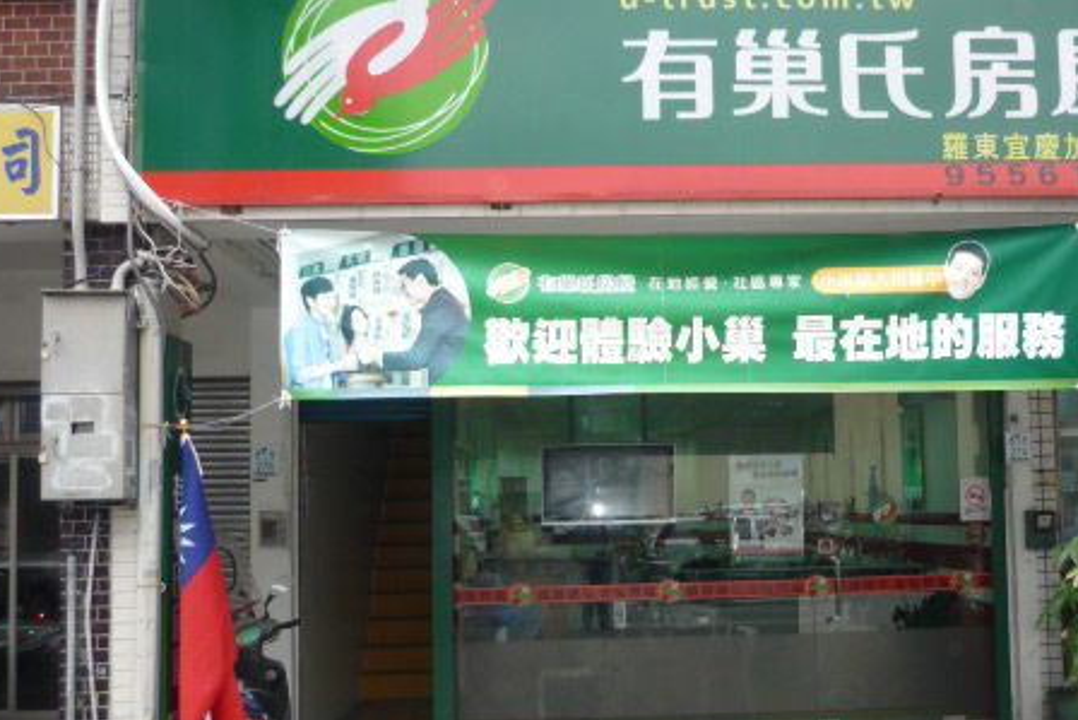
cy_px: 383
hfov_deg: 40.0
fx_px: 1468
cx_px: 695
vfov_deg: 27.5
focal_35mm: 49
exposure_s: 1/200
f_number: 2.8
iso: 200
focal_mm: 5.5
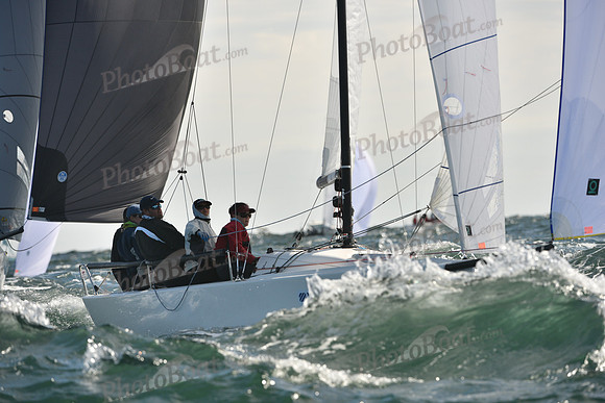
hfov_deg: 6.6
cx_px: 302
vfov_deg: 4.4
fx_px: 5211
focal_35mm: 310
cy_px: 202
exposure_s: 1/1250
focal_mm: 310
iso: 250
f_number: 5.6
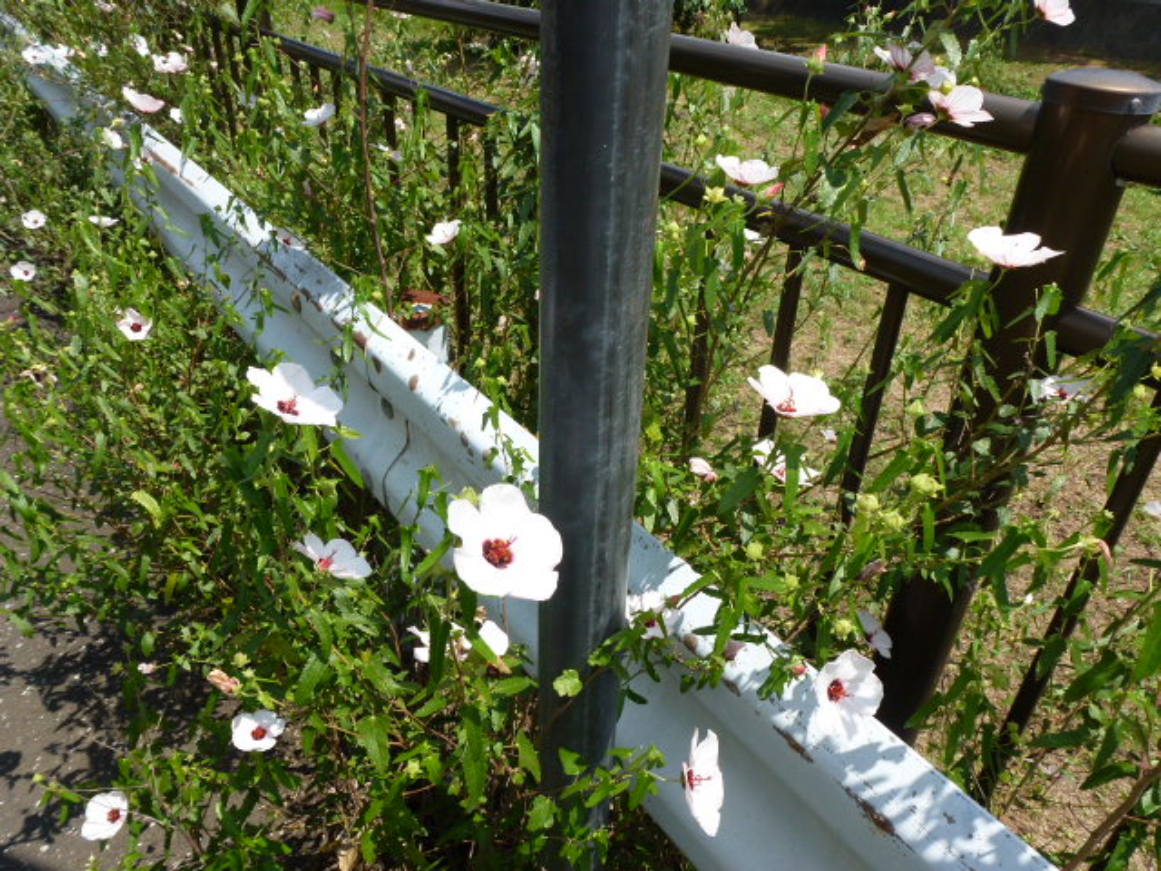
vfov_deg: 56.8
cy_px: 436
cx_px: 580
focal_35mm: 24
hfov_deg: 71.6
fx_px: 805
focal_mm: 4.3
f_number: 4
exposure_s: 1/640
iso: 100
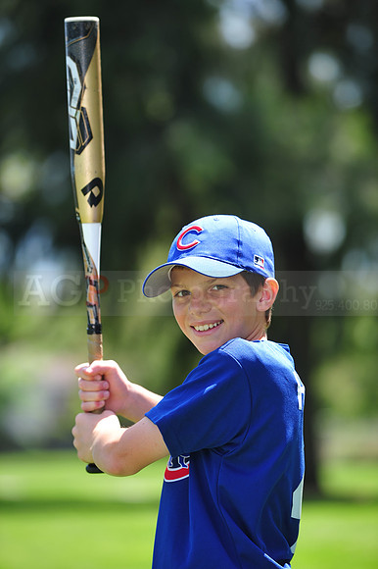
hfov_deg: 6.9
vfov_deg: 10.3
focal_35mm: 200
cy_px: 284
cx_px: 189
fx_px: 3154
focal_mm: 200
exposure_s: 1/500
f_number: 4.5
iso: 200
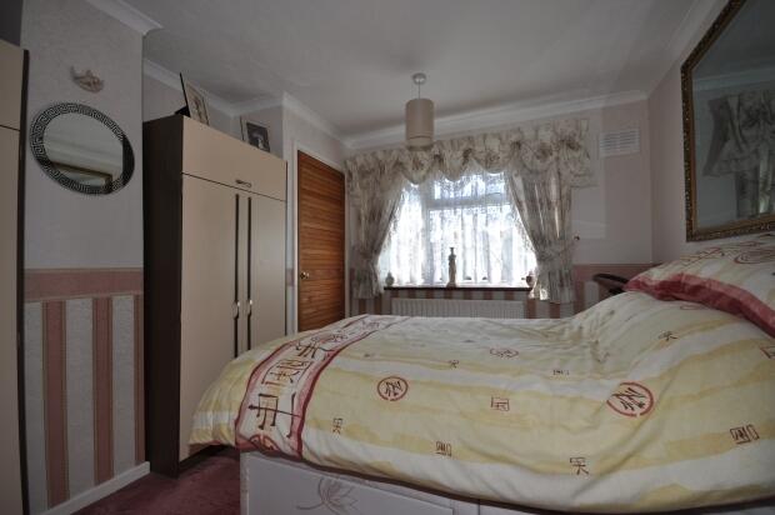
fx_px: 323
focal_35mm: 15
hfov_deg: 100.4
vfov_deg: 77.2
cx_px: 388
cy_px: 258
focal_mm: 10
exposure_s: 1/125
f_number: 5.6
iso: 250
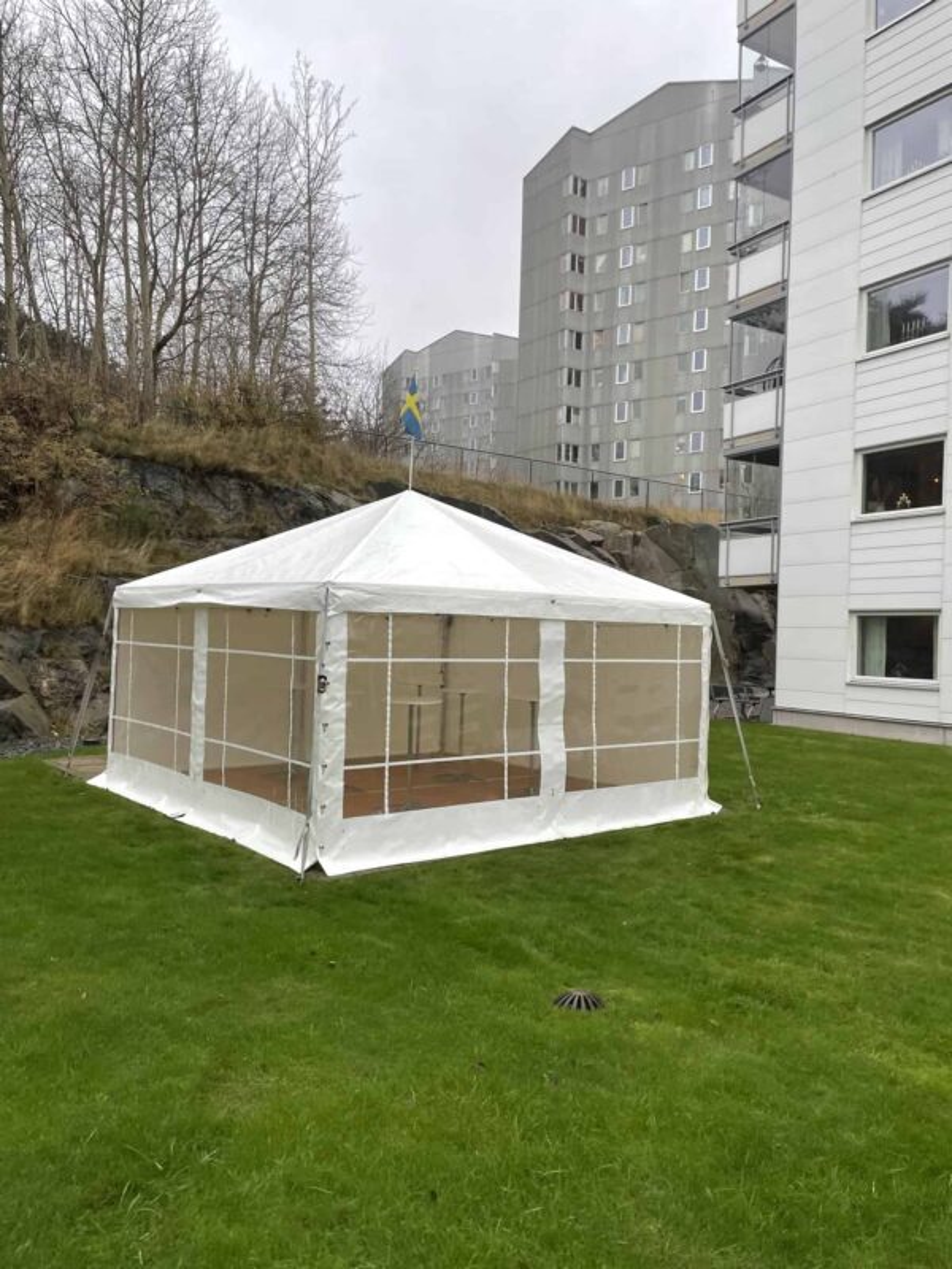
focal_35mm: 26
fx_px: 953
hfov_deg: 53.1
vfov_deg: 67.3
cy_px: 634
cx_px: 476
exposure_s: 1/121
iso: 64
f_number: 1.6
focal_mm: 4.2
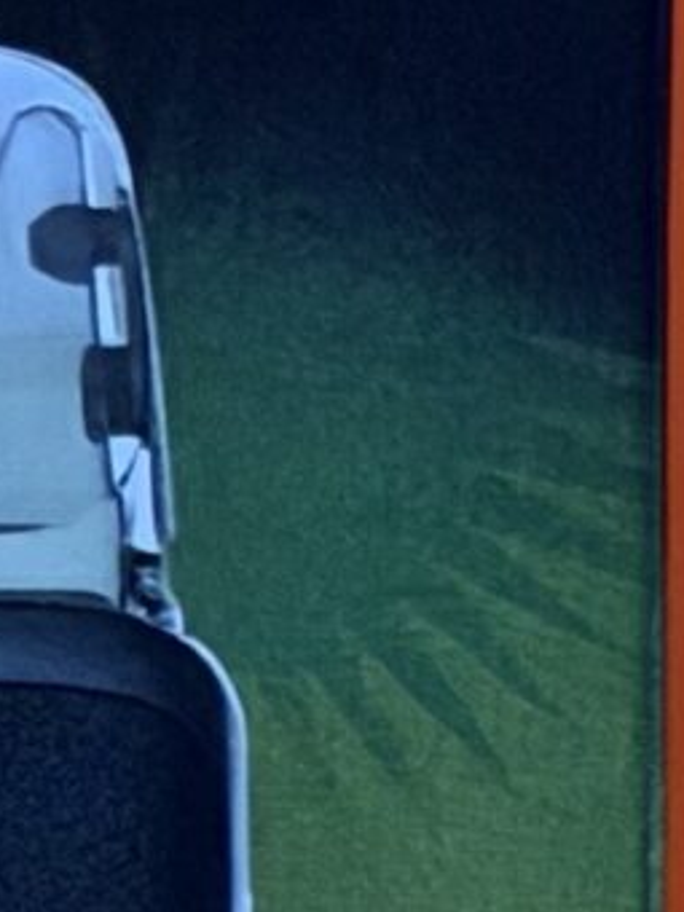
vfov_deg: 5.4
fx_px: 9511
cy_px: 1752
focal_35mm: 361
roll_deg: +0.6
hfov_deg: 4.1
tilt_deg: -11.7
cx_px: 24
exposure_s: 1/32
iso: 500
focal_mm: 6.76
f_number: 1.78
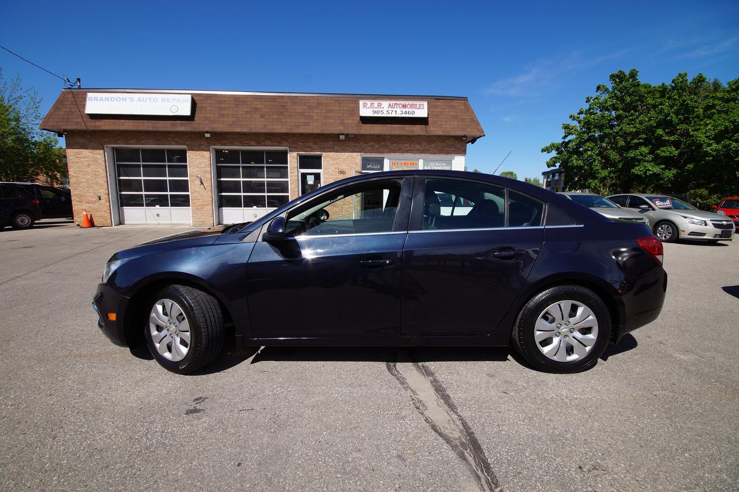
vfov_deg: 77.3
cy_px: 246
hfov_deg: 100.4
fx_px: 308
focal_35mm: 15
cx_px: 370
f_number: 10
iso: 100
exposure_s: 1/160
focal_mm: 10
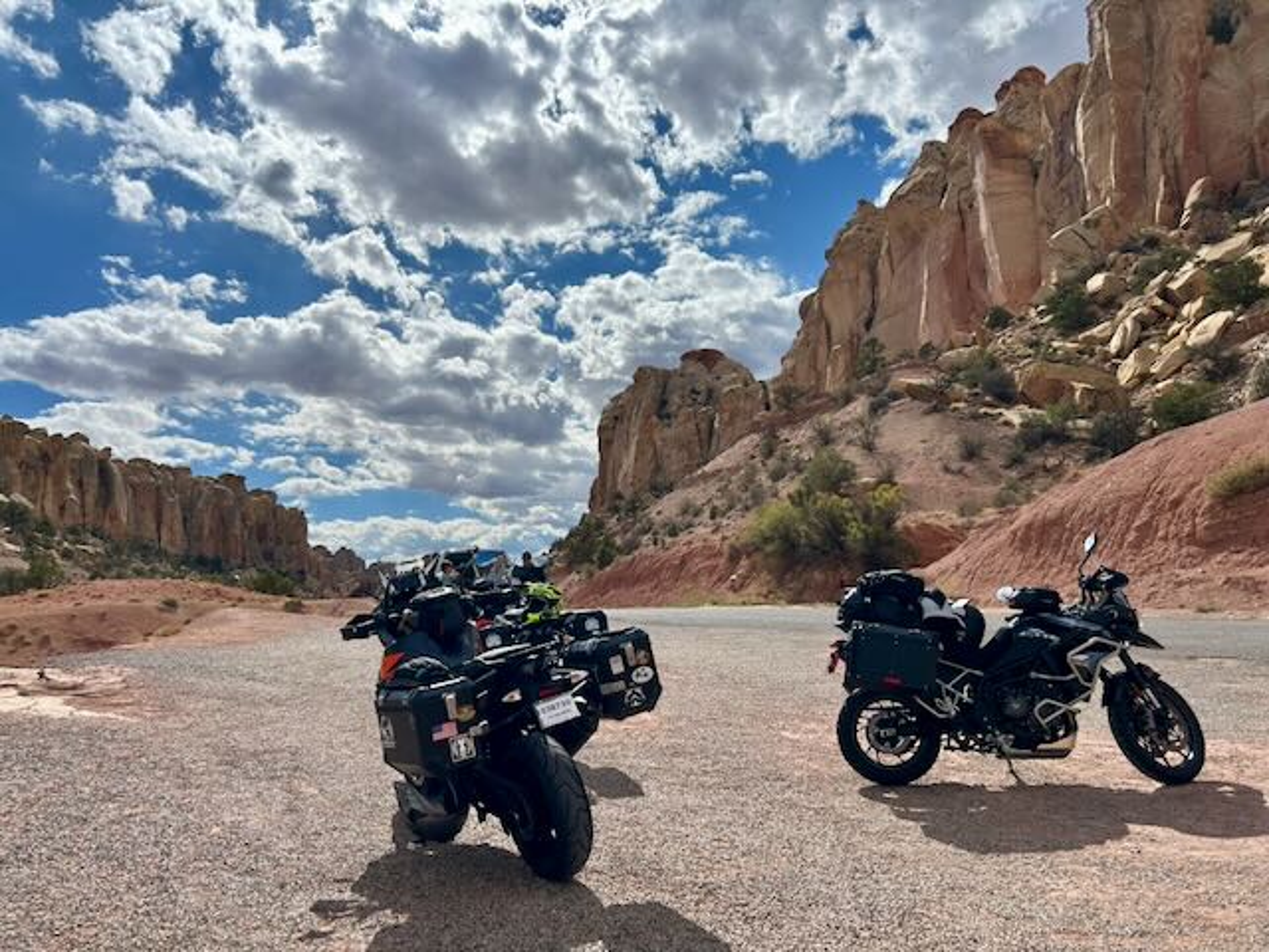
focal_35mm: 26
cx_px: 634
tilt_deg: +8.4
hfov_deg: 67.3
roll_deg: +3.2
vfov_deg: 53.1
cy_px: 476
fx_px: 953
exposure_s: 1/12658
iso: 50
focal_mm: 5.7
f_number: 1.5
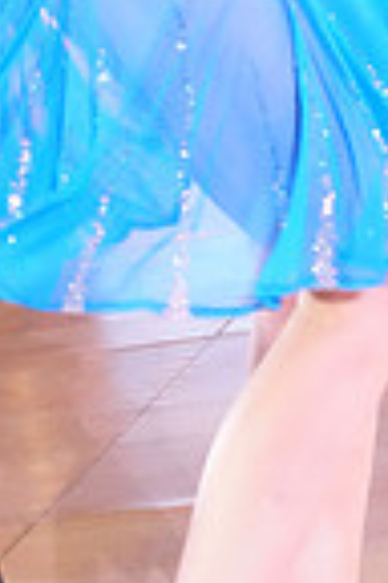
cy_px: -142
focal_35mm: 125
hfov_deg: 10.6
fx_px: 2021
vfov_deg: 15.7
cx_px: -160
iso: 8000
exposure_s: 1/250
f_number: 6.3
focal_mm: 31
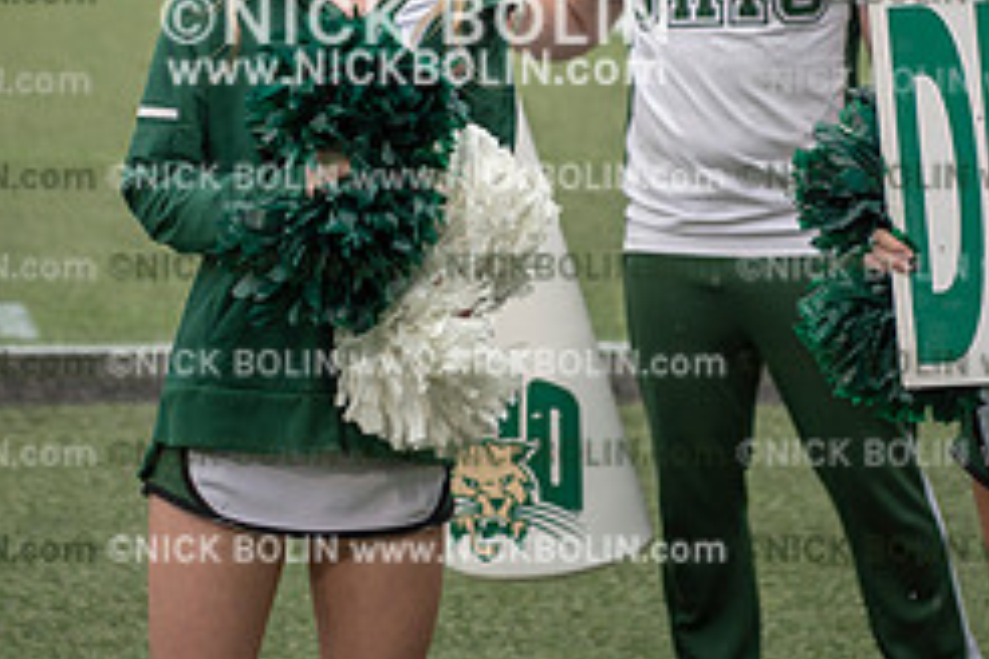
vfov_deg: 8.2
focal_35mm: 165
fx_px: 4533
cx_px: 414
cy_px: -102
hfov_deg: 12.4
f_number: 2.8
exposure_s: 1/800
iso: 250
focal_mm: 70
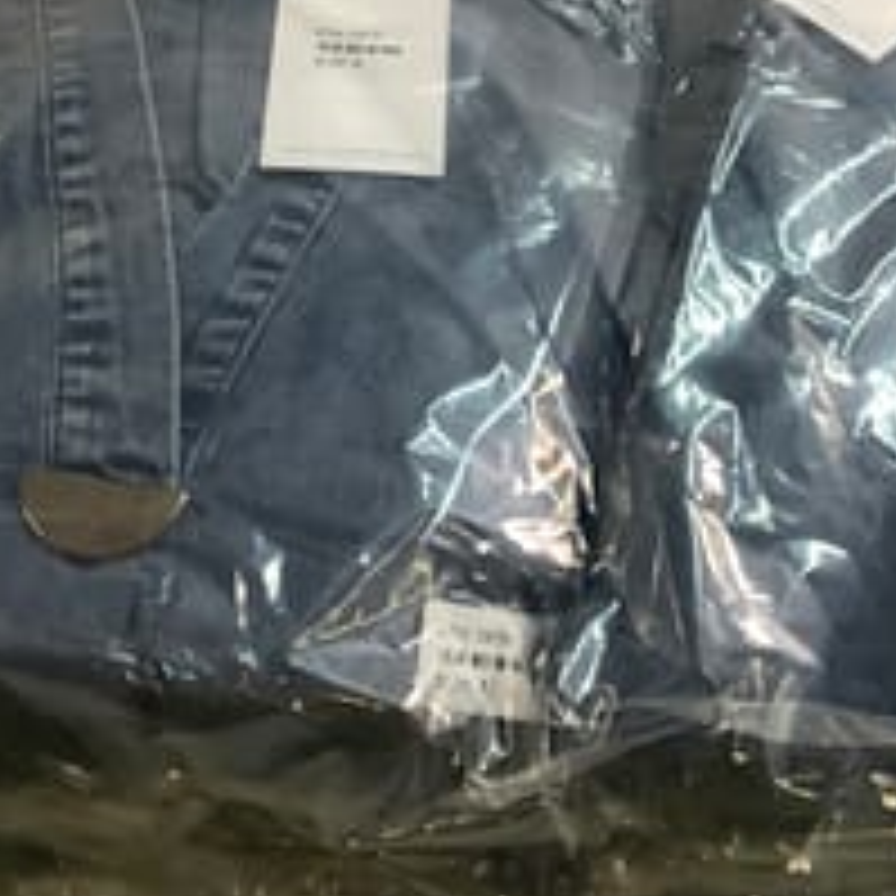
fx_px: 2021
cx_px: 711
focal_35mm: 69
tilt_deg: -47.4
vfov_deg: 24.7
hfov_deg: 24.6
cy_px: 227
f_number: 2.4
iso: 125
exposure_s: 1/50
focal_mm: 3.3
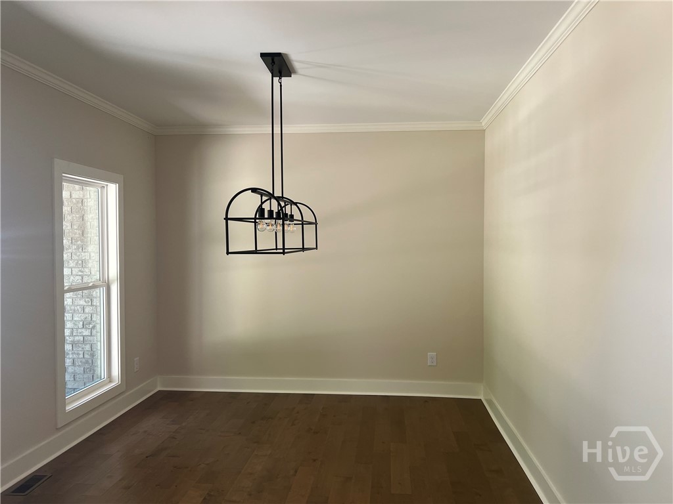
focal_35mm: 26
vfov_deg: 53.1
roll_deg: +0.6
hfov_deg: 67.3
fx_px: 505
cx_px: 336
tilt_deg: -0.7
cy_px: 252
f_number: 1.5
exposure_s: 1/121
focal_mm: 5.7
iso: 100
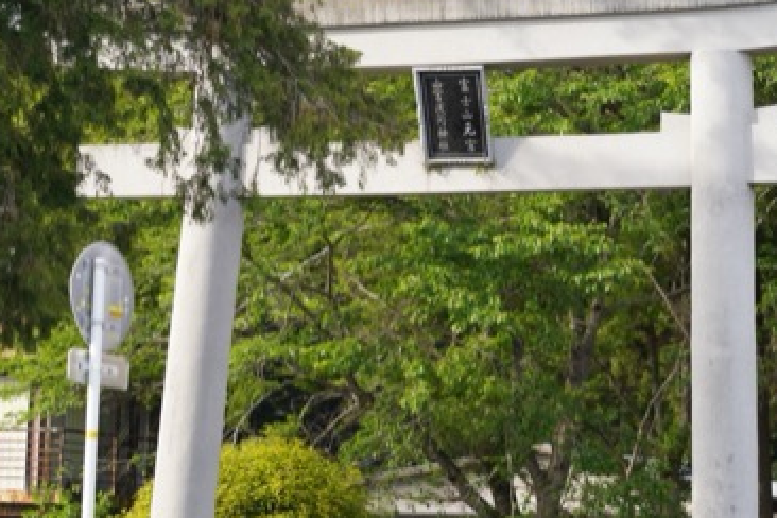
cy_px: 329
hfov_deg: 16.3
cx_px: 673
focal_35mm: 124
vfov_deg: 11.0
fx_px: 2676
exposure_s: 1/320
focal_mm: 71
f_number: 6.3
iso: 400
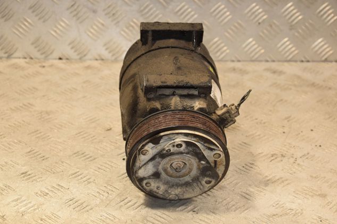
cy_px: 112
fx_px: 739
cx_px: 170
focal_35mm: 79
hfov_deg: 25.7
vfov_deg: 17.3
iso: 800
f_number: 5.6
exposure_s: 1/200
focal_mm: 52
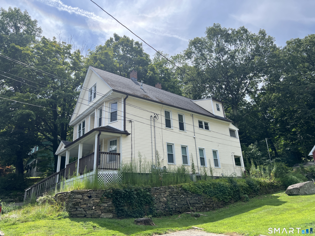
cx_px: 158
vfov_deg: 53.1
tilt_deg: +22.2
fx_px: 237
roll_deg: +3.6
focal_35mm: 26
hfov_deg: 67.3
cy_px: 118
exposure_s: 1/2915
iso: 50
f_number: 1.5
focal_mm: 5.7
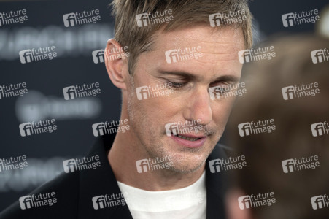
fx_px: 1826
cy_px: 110
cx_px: 164
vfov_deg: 6.9
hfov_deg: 10.3
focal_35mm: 200
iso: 400
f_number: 4.5
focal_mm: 200
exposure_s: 1/200
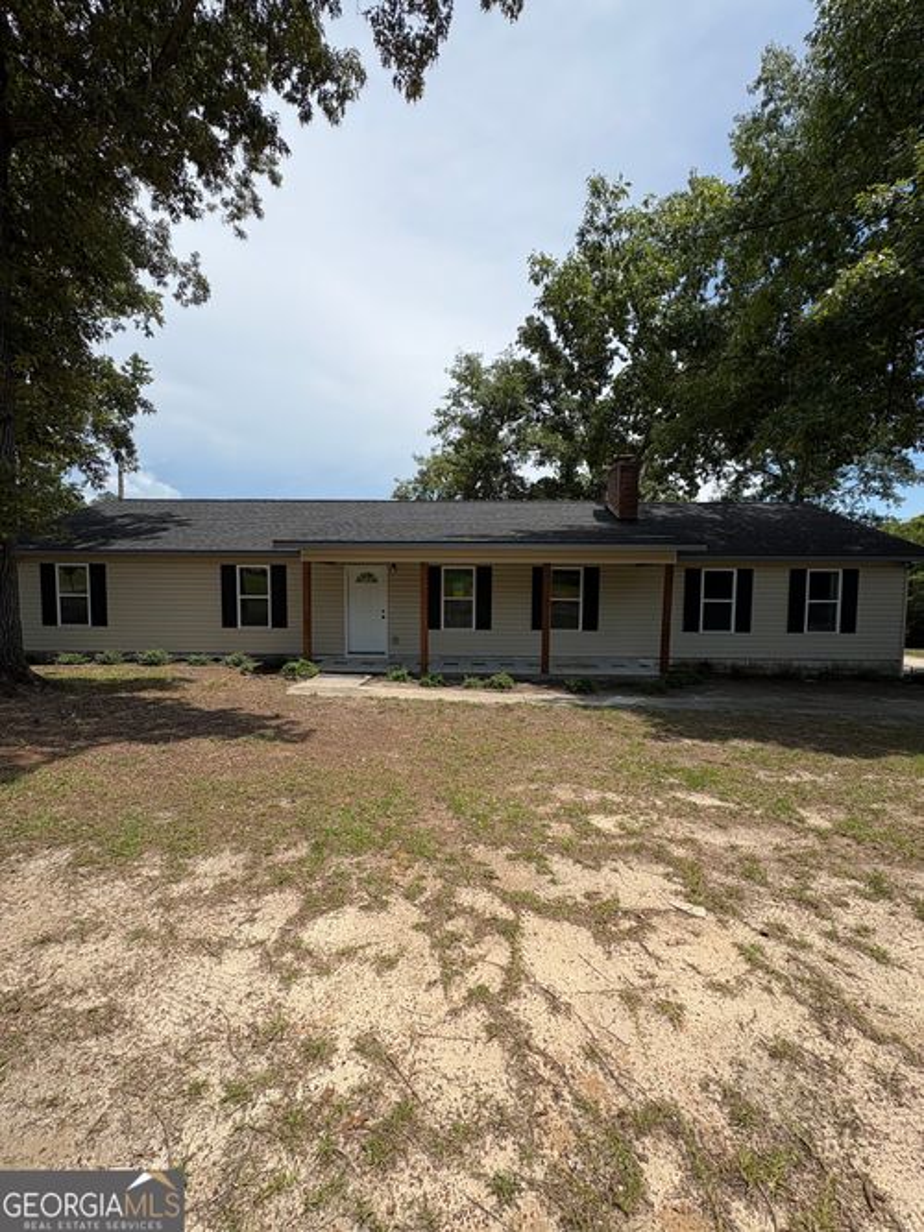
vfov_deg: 102.1
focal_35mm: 14
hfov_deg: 85.7
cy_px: 616
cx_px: 462
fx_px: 498
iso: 40
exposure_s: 1/1880
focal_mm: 2.22
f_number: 2.2
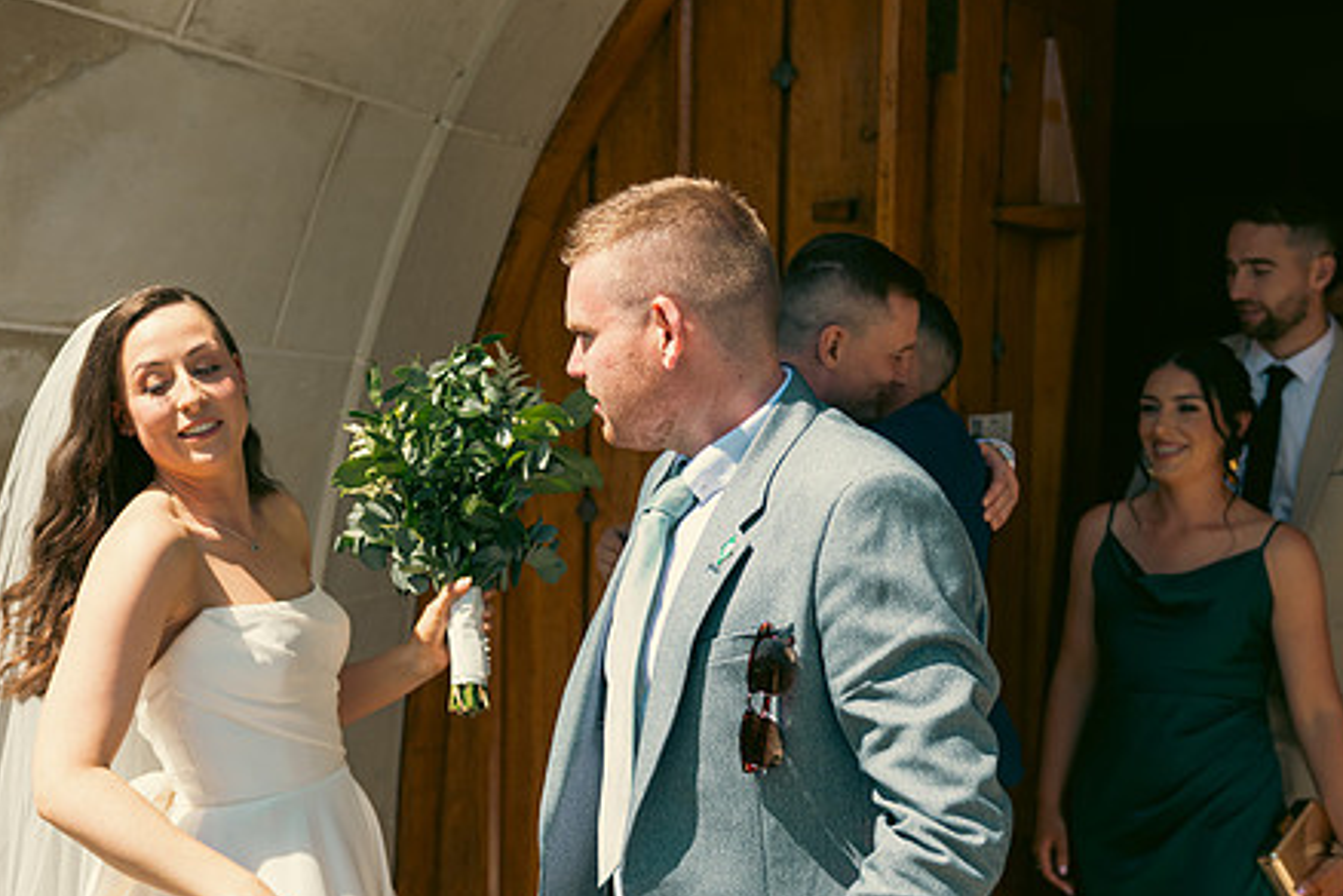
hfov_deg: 37.5
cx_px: 601
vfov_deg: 25.5
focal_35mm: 53
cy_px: 526
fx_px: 1977
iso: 100
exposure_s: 1/800
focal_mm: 40
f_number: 3.5
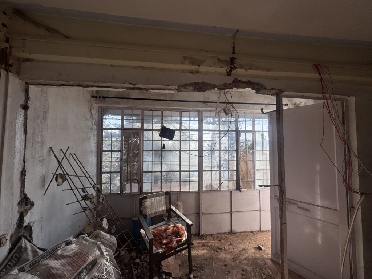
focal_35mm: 14
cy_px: 140
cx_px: 186
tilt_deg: +4.5
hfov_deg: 102.1
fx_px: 150
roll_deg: +0.0
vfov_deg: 85.7
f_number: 2.2
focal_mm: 2.22
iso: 40
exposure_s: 1/1006
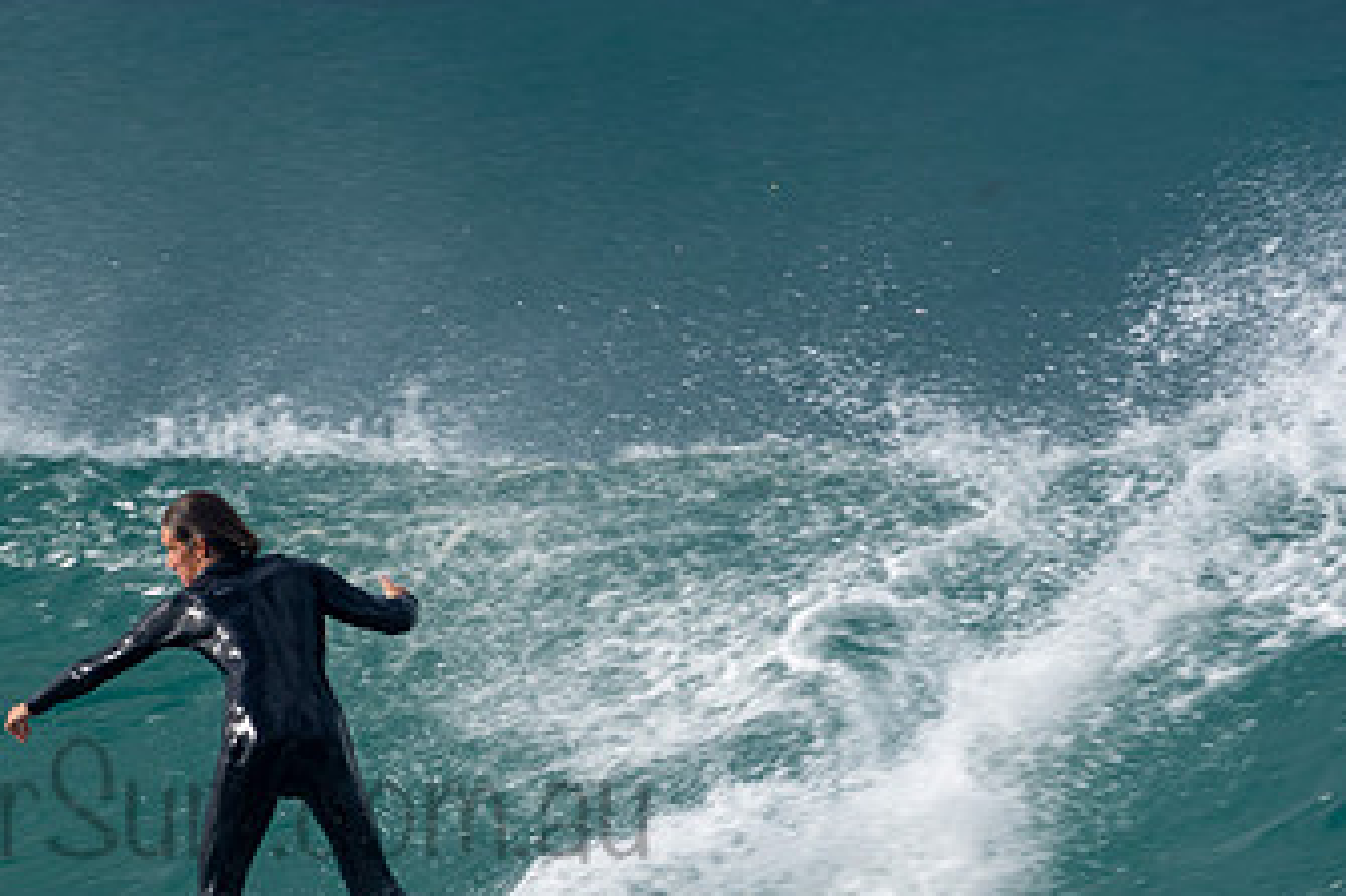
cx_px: 225
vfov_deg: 1.1
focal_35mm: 1248
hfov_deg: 1.7
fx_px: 46636
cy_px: 765
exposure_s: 1/200
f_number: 9
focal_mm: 480
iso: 100
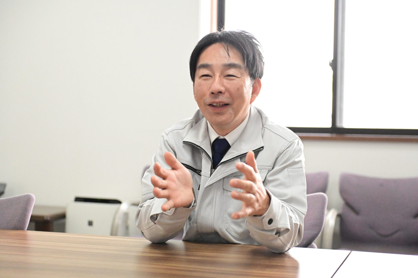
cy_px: 139
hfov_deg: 32.4
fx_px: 720
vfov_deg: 21.9
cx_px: 209
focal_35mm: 62
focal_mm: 62
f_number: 2.8
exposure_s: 1/2500
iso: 12800
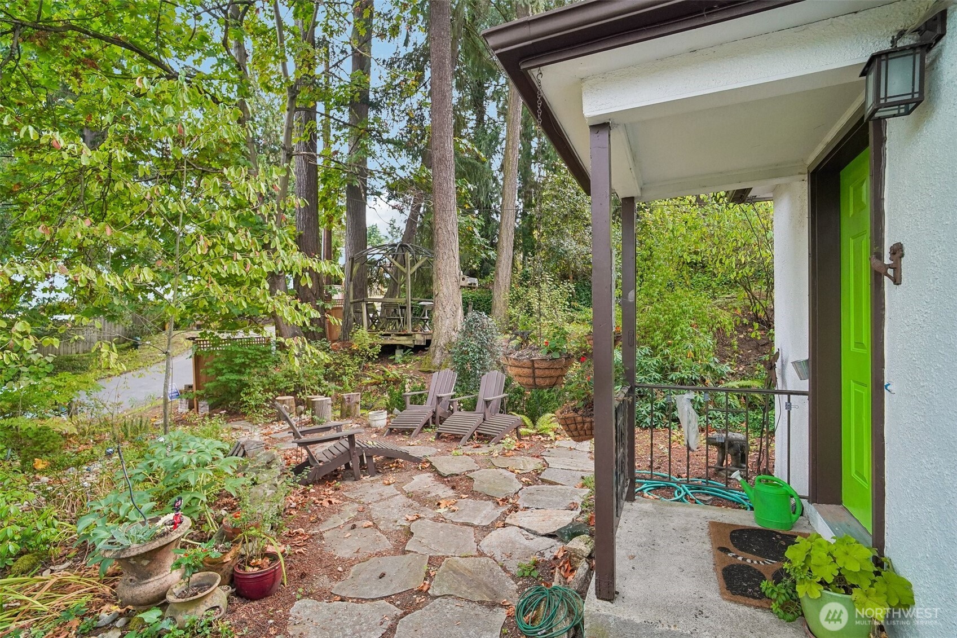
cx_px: 478
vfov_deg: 73.7
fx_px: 425
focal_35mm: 16
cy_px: 319
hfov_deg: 96.7
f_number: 8
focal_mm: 16
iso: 1600
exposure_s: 1/100
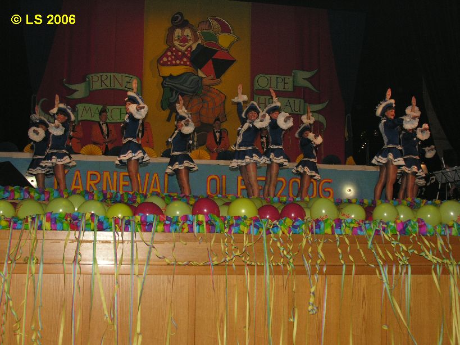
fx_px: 611
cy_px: 172
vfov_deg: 31.5
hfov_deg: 41.2
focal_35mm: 46
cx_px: 230
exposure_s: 1/60.1
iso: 100
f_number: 4.2
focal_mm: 11.8
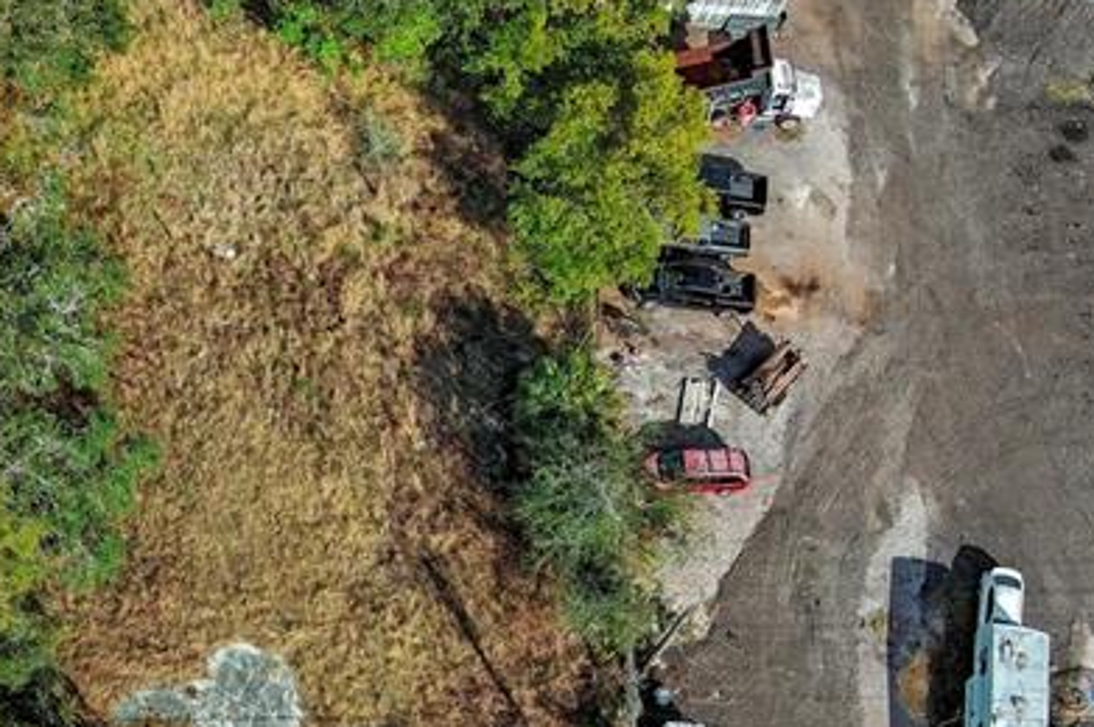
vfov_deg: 17.8
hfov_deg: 25.4
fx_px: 2308
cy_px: 570
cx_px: 14
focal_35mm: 76
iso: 100
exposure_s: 1/1400
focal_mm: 10.57
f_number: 2.8
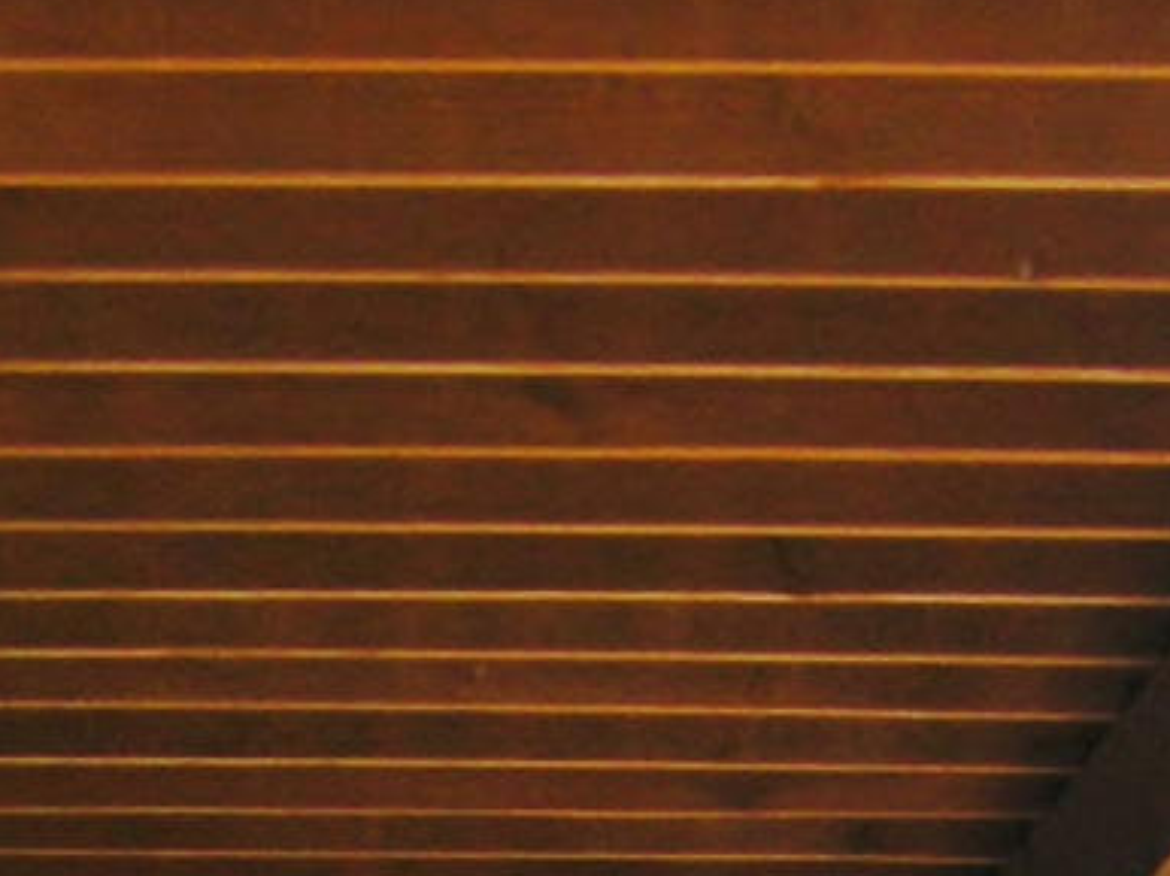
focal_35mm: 242
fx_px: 8174
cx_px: 129
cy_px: 2504
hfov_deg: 8.2
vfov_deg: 5.8
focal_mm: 7.5
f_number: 4.8
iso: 64
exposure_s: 1/188
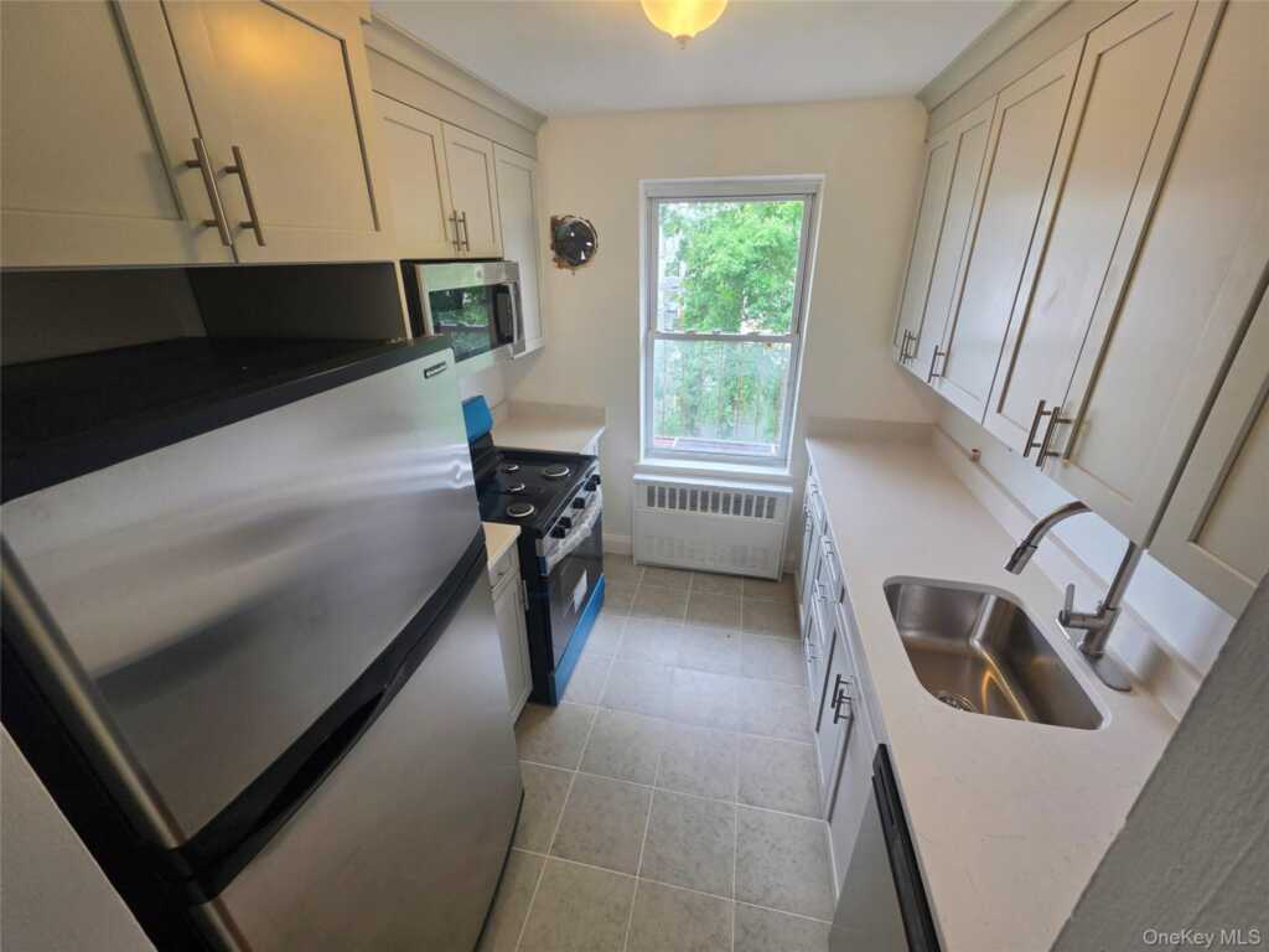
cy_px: 476
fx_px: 477
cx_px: 634
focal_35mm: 13
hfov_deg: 106.2
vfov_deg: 89.9
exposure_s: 1/120
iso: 64
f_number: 1.9
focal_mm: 2.2
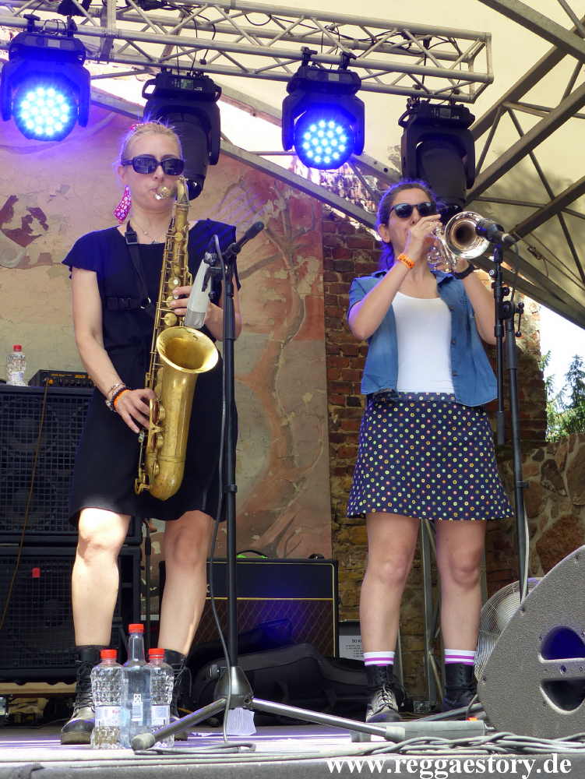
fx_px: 1103
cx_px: 292
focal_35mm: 49
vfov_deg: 38.9
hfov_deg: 29.7
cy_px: 390
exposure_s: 1/160
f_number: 4
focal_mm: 8.7
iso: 100
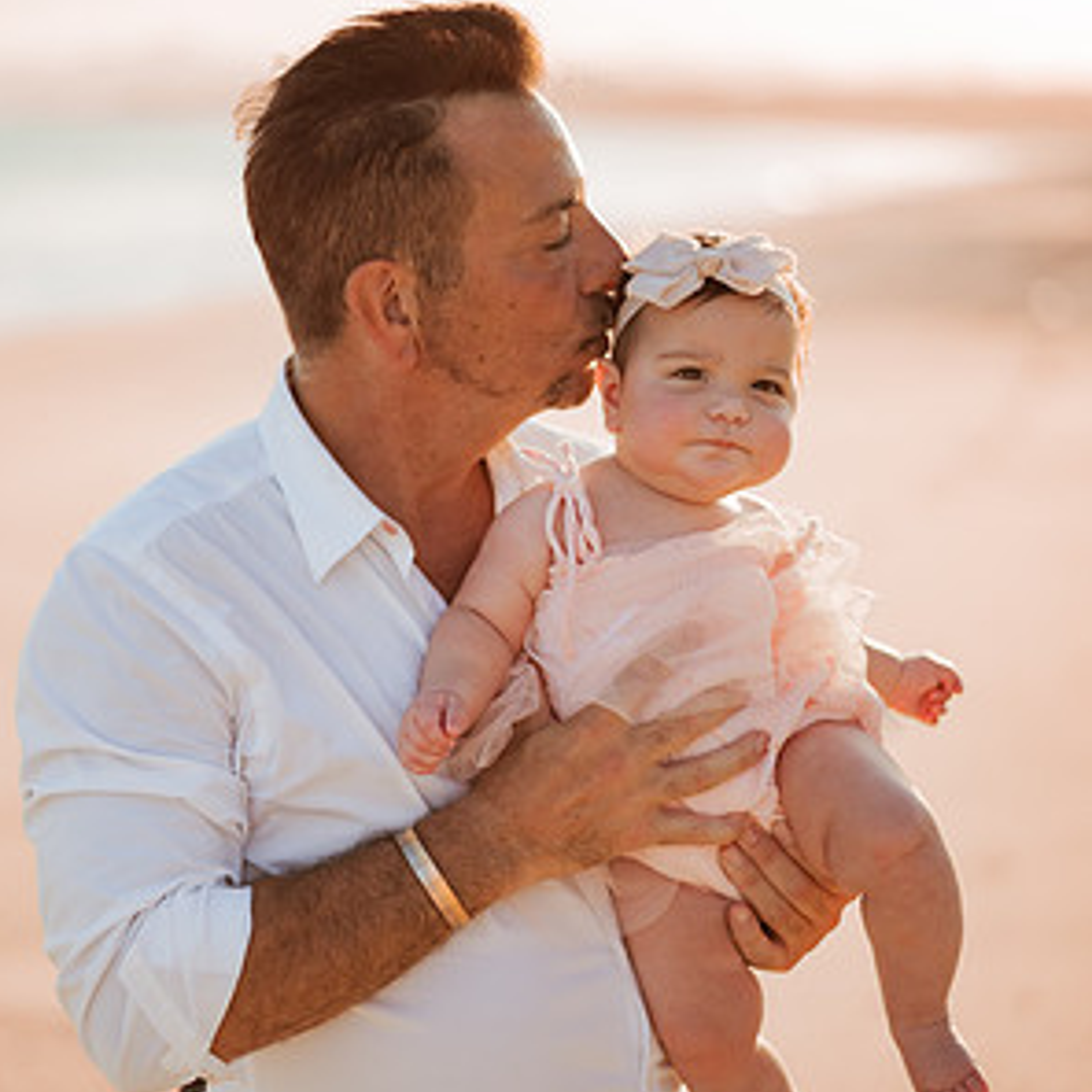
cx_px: 542
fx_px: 2677
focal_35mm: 75
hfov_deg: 23.1
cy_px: 623
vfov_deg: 23.0
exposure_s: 1/4000
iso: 100
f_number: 1.4
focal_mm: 58
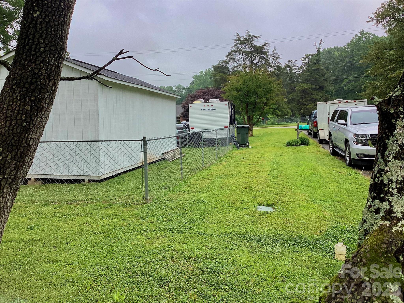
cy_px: 152
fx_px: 362
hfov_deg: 58.4
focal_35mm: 31
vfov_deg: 45.4
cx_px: 202
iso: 25
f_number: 2.4
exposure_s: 1/294
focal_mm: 3.3
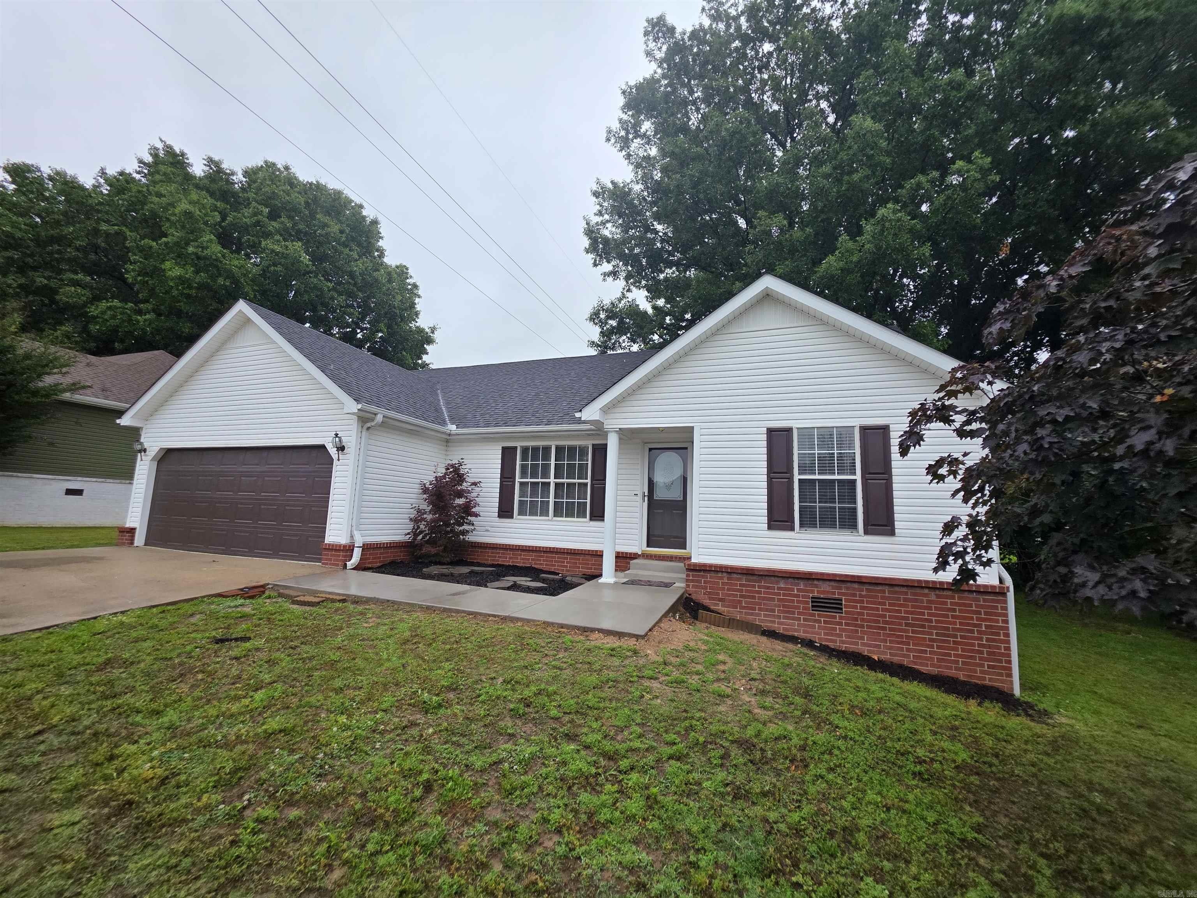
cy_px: 449
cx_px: 598
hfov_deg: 106.2
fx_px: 450
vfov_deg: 89.9
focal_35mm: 13
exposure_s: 1/2000
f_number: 1.9
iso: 125
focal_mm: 2.2
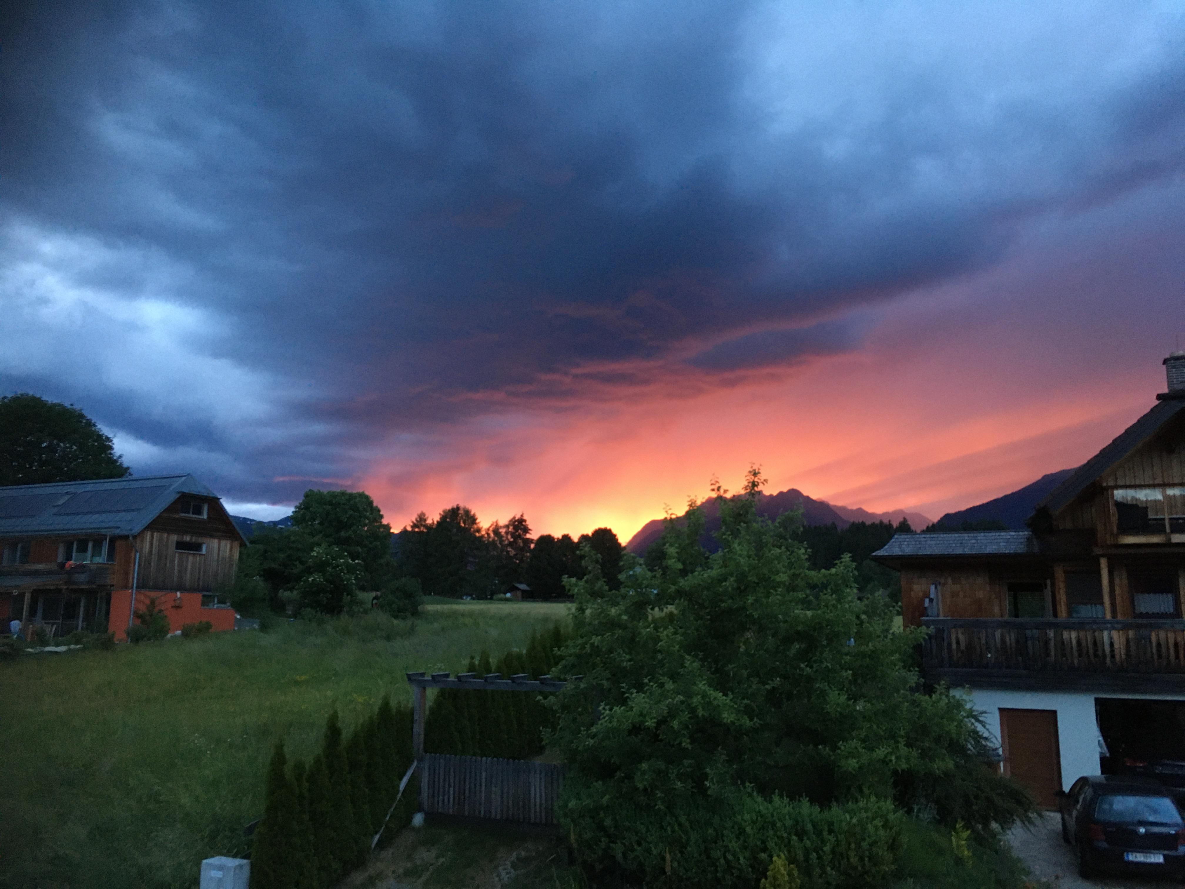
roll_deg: -0.6
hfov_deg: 61.7
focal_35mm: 29
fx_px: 993
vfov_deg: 48.2
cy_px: 444
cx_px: 592
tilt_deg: +9.5
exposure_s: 1/33
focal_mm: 4.15
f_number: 2.2
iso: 200
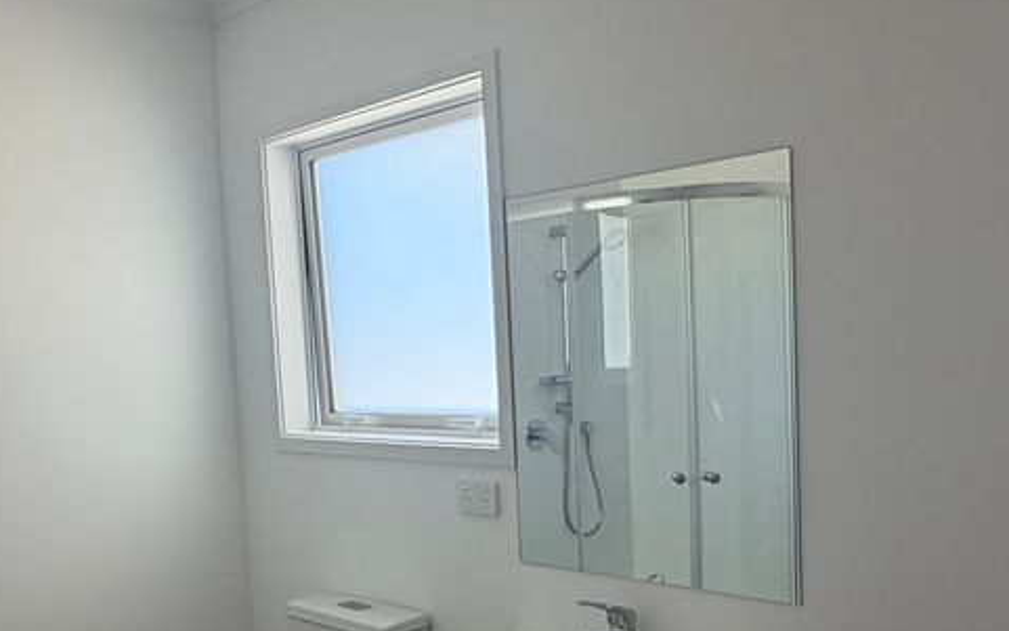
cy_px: 426
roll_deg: +3.0
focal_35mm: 37
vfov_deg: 34.1
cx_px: 405
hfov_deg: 52.4
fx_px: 1018
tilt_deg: -3.3
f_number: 2.2
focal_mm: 2.22
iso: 80
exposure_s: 1/121
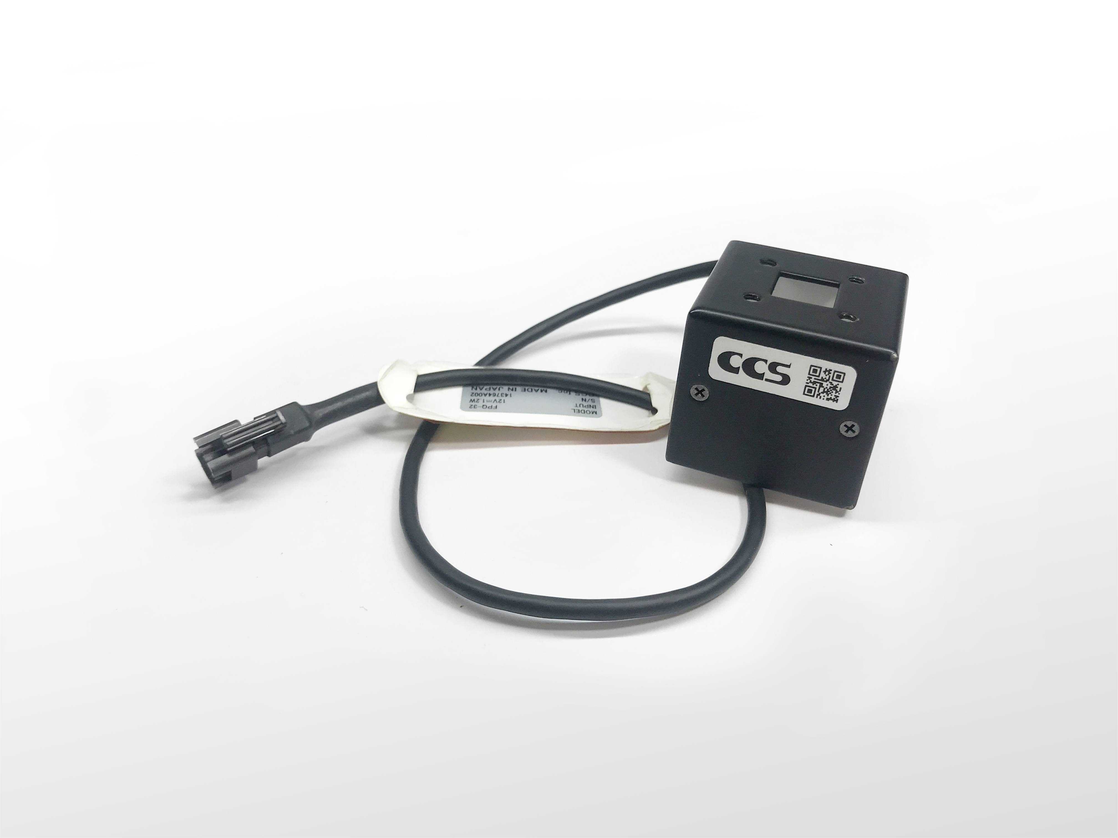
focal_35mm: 28
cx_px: 559
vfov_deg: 49.7
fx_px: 904
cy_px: 419
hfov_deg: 63.4
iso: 20
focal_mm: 3.99
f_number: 1.8
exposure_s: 1/283
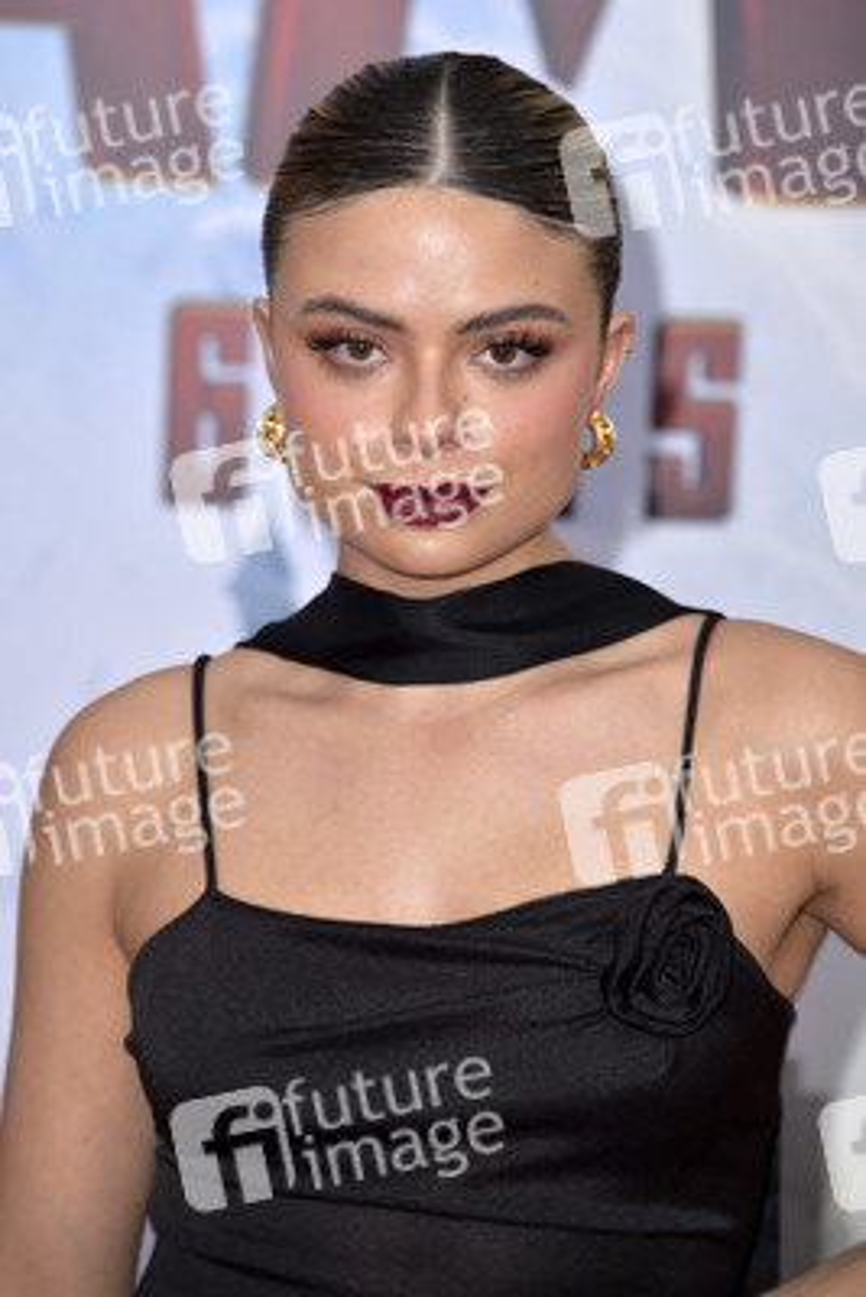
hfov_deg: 6.9
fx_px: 7210
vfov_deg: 10.3
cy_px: 648
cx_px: 433
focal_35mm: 200
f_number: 6.3
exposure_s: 1/250
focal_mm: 200
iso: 320
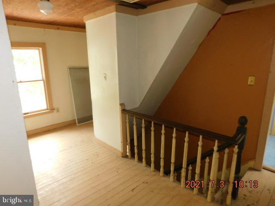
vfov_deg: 58.9
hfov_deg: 73.9
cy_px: 103
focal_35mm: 23
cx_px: 138
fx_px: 183
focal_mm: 4
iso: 200
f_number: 3
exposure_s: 1/30
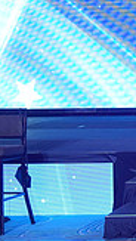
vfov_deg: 16.8
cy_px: 85
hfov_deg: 8.4
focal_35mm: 127
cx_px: 375
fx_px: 812
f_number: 7.1
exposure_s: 1/200
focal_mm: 34
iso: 2000
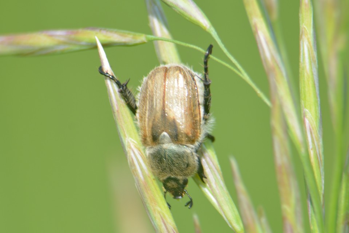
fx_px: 3927
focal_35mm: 405
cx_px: 174
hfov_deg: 5.1
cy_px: 116
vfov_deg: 3.4
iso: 140
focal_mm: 270
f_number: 8
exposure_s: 1/125
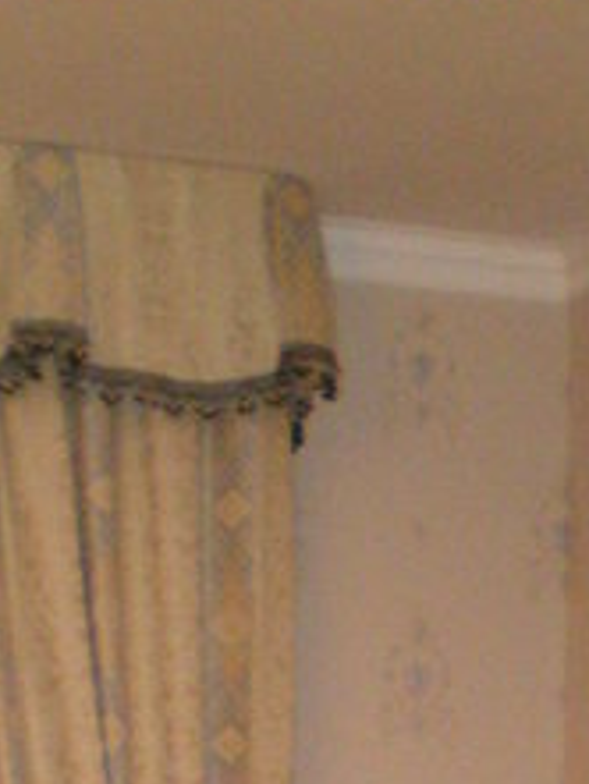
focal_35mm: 142
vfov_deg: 12.9
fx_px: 3218
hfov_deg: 10.4
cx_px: 415
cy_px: 1300
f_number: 3.1
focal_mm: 6.3
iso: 400
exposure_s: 1/30
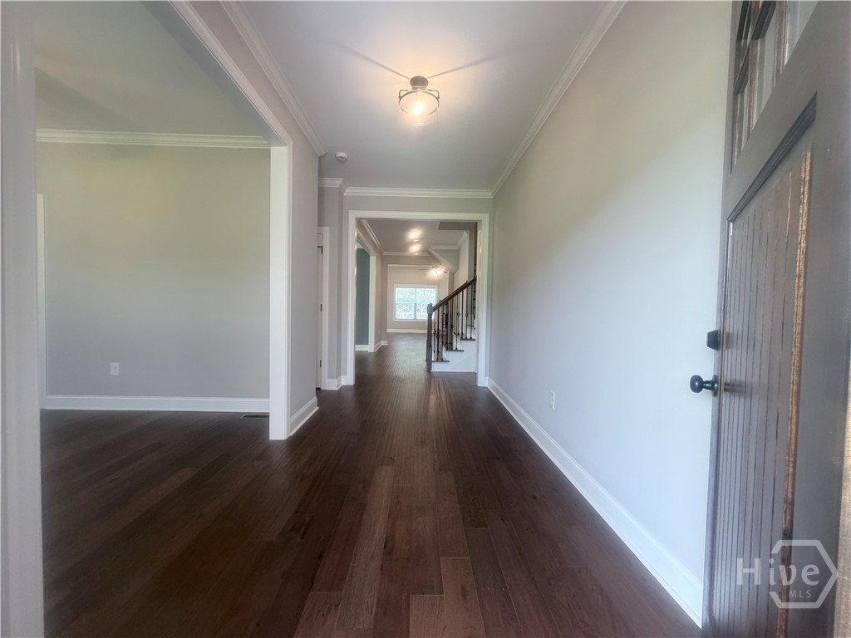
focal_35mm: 14
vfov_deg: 85.7
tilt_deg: -1.2
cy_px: 319
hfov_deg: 102.1
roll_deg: -0.8
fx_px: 344
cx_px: 426
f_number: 2.2
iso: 160
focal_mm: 2.22
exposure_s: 1/120
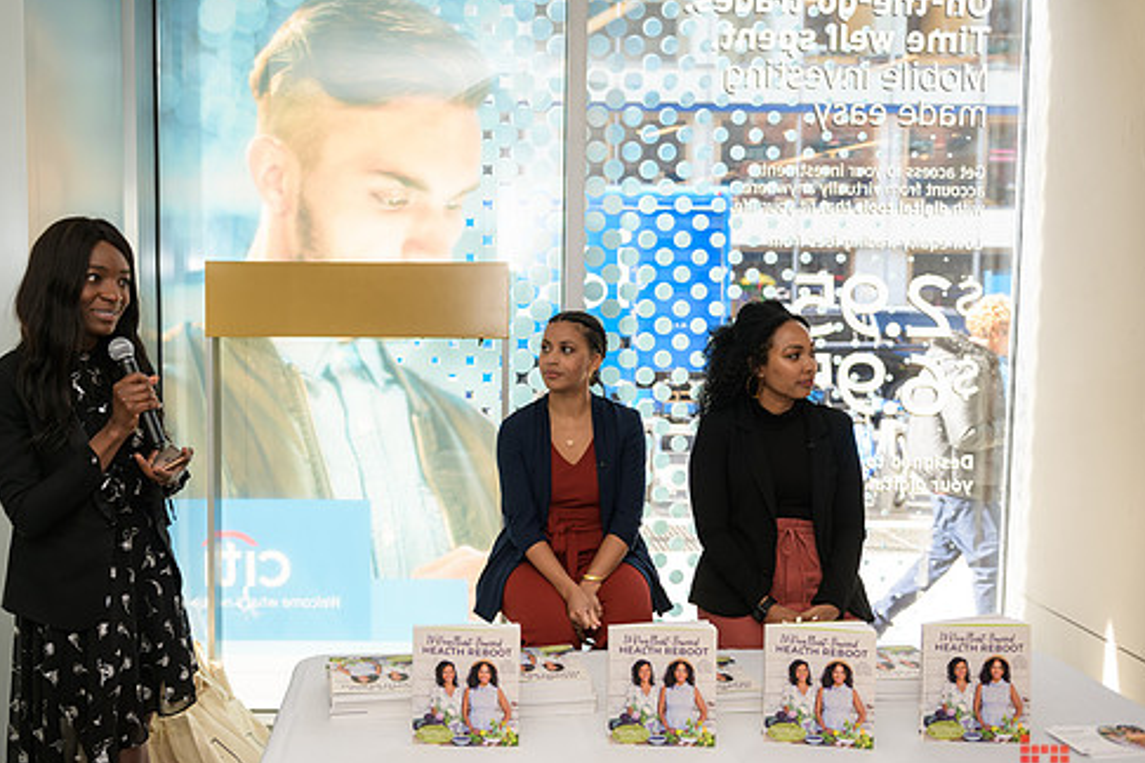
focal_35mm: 37
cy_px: 402
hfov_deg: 51.8
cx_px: 504
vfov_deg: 35.9
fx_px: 1177
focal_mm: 31
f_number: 3.2
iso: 200
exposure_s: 1/125
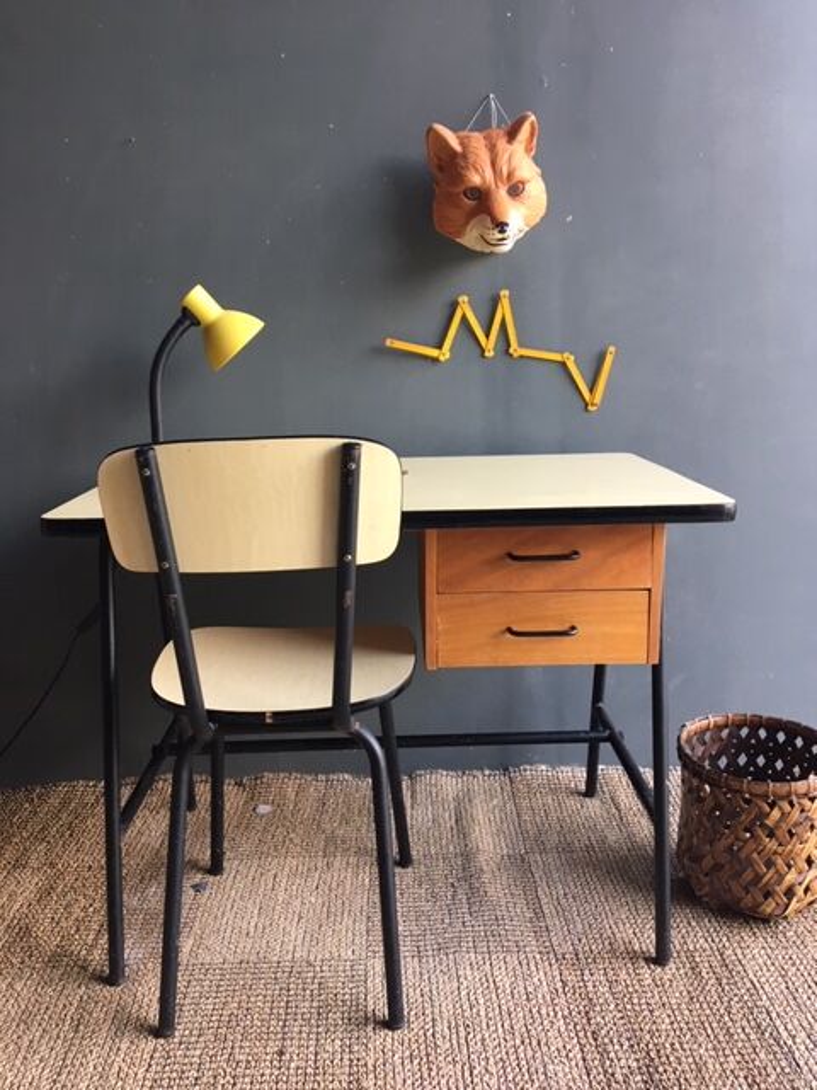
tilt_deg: -12.6
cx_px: 408
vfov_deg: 61.7
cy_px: 545
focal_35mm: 29
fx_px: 913
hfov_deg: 48.2
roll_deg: +1.3
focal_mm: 4.15
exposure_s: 1/33
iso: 50
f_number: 2.2
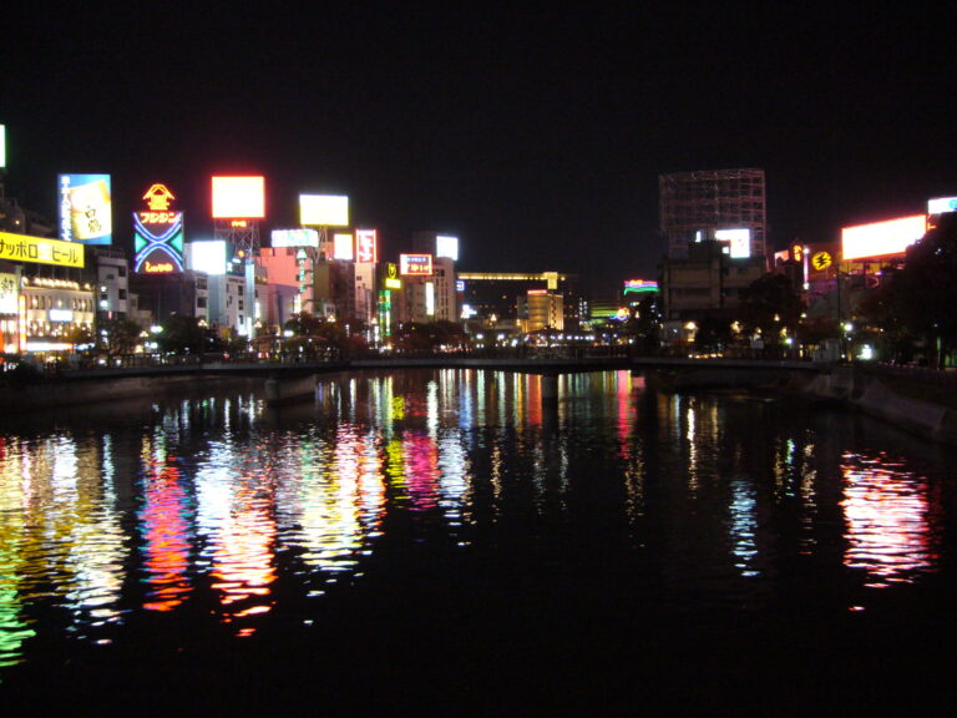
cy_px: 359
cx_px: 478
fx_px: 968
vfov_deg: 40.7
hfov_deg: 52.6
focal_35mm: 35
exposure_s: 1/3.2
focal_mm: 5.8
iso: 200
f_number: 2.8
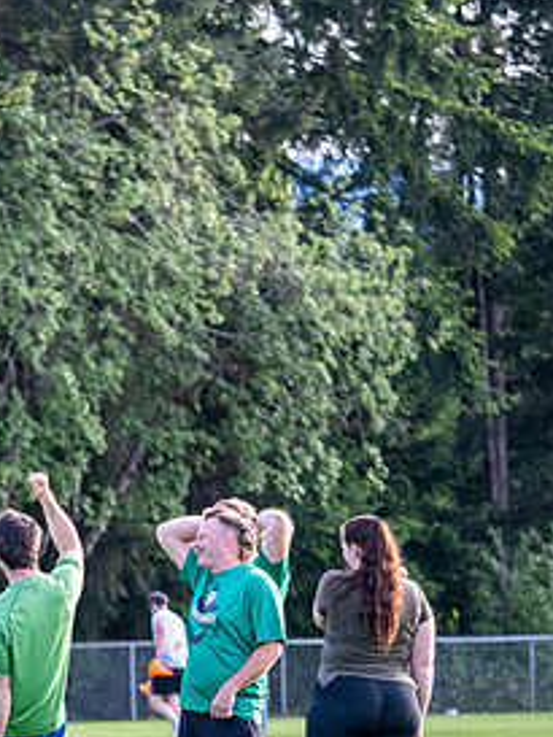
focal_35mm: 542
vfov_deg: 3.7
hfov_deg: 2.7
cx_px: -160
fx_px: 11536
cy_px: 444
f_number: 2.8
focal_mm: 125
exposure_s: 1/1000
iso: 800
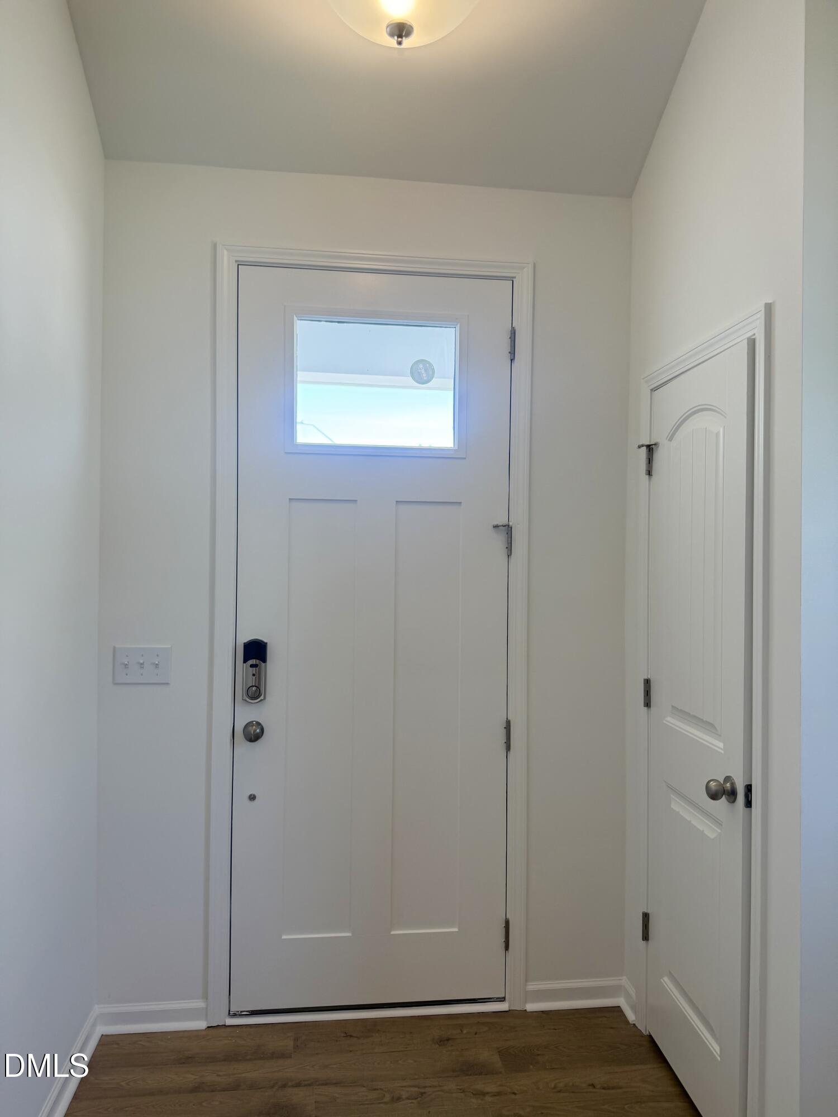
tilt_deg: +2.1
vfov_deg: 71.6
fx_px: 775
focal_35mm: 24
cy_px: 558
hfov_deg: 56.8
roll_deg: -0.4
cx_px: 419
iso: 64
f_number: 1.78
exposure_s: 1/120
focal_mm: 6.76
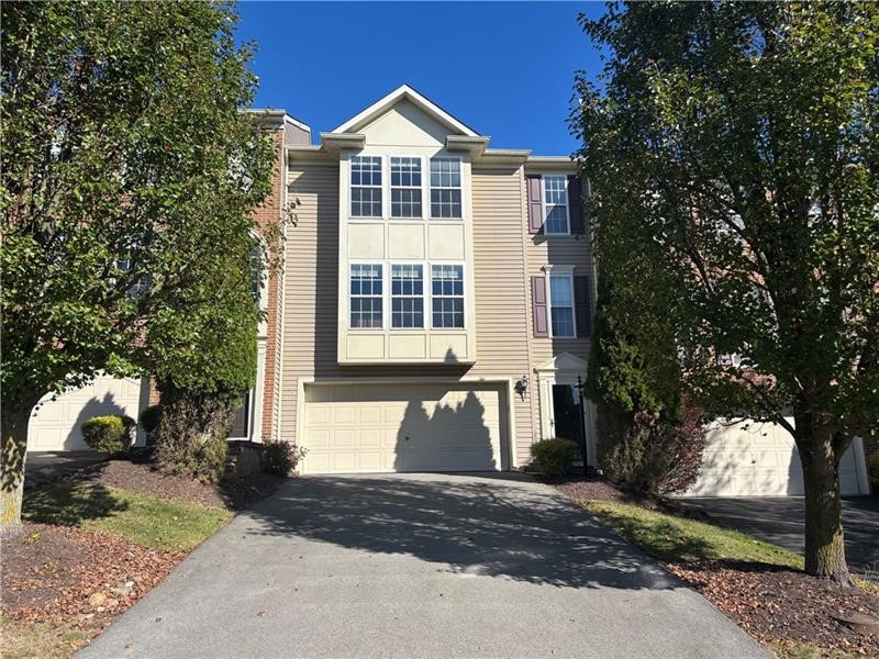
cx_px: 440
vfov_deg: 53.1
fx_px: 660
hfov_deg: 67.3
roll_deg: +0.4
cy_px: 330
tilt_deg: +12.7
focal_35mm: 26
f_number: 1.6
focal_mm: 5.96
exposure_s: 1/3413
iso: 50
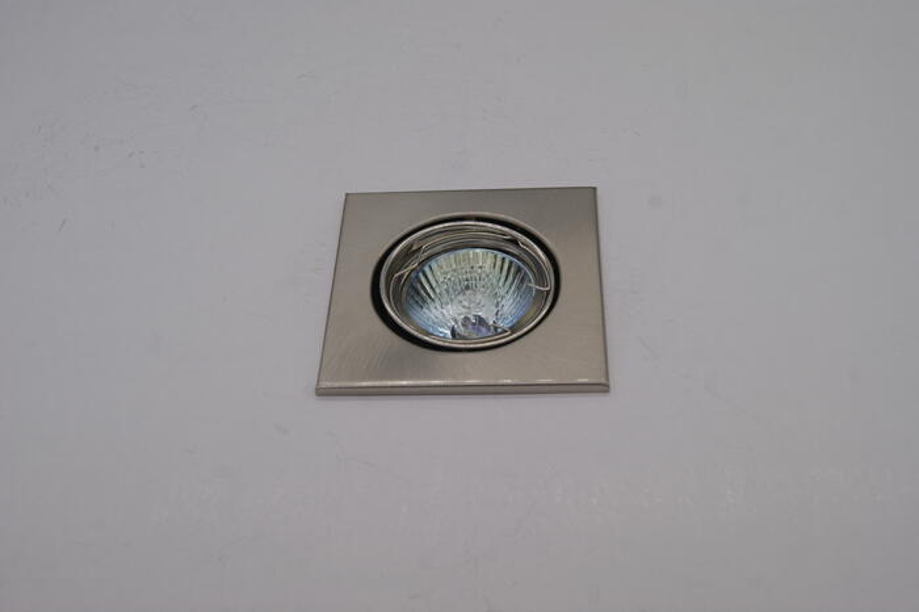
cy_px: 306
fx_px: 1148
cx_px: 460
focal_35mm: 45
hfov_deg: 43.6
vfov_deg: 29.8
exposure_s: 1/80
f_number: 11
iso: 100
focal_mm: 30
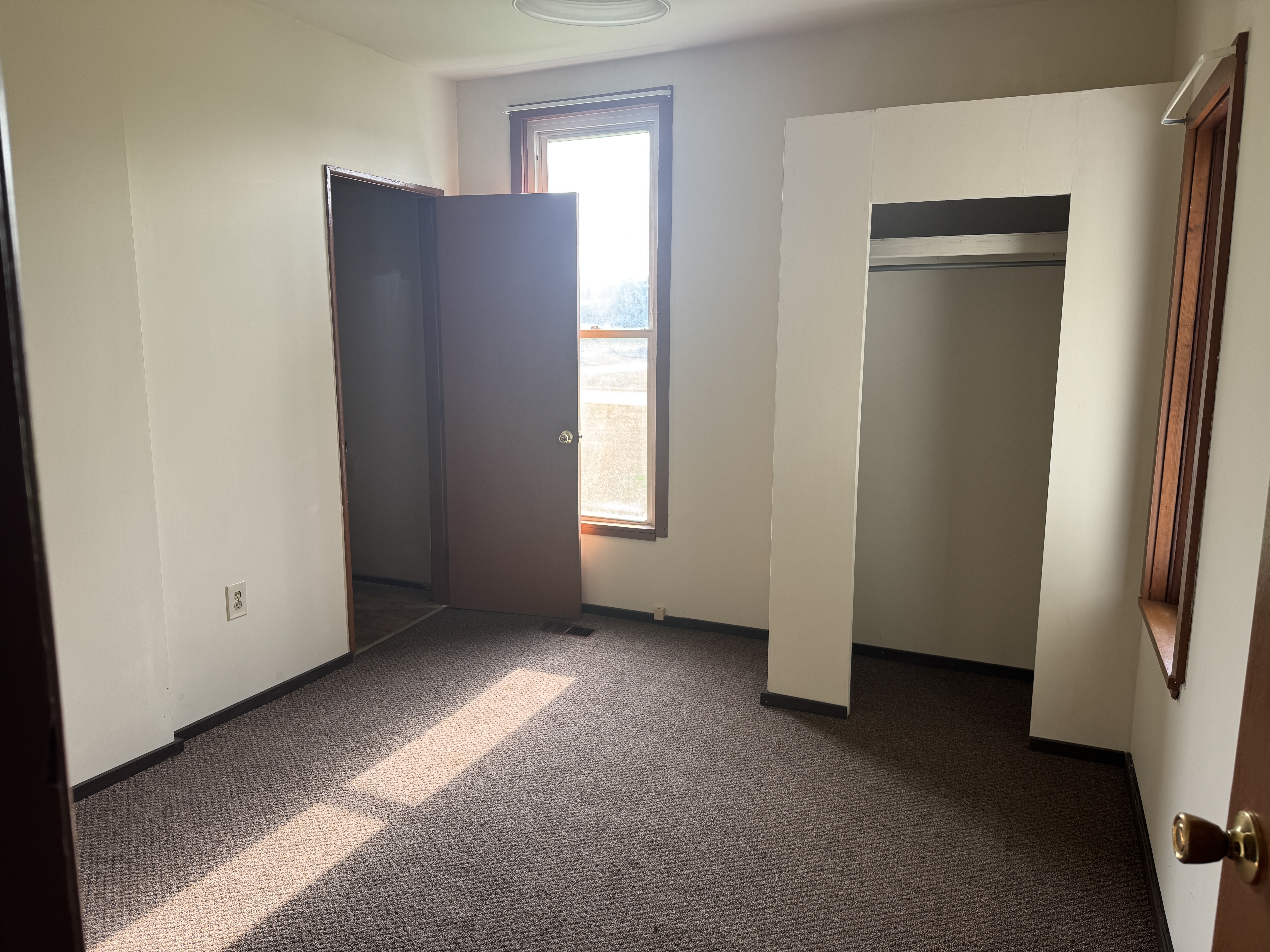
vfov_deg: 56.8
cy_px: 476
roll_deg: -0.1
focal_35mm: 24
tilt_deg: -9.8
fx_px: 881
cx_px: 635
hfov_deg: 71.6
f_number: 1.78
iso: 64
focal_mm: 6.76
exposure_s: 1/121
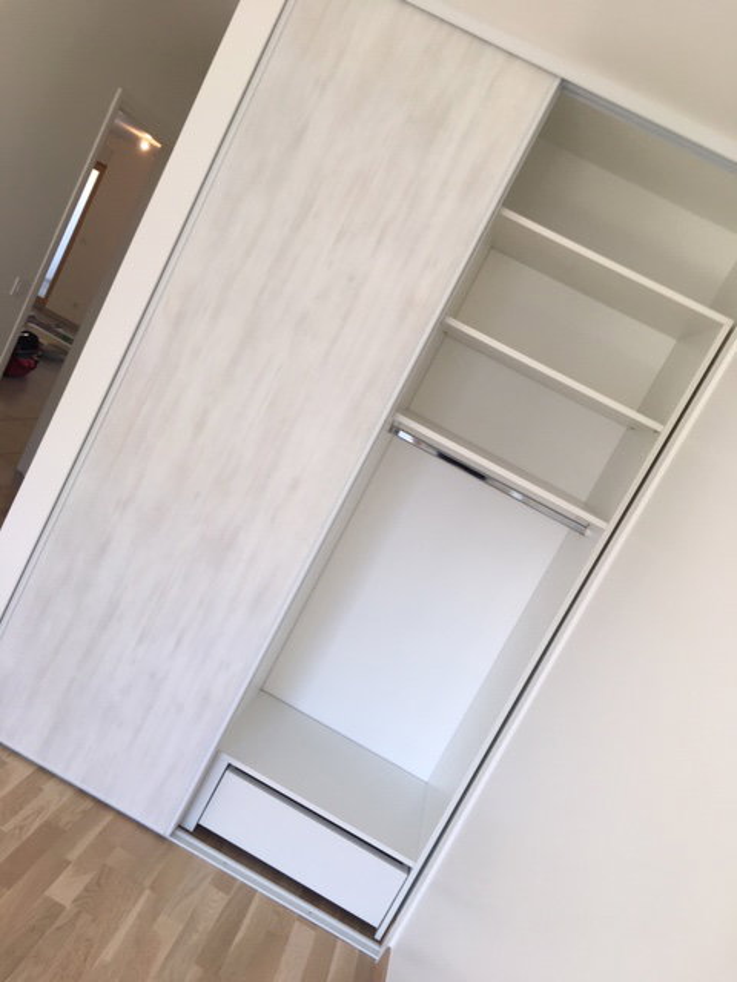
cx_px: 368
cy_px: 491
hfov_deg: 48.2
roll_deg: -29.2
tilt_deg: -6.4
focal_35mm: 29
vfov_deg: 61.7
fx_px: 823
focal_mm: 4.15
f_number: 2.2
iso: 32
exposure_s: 1/50
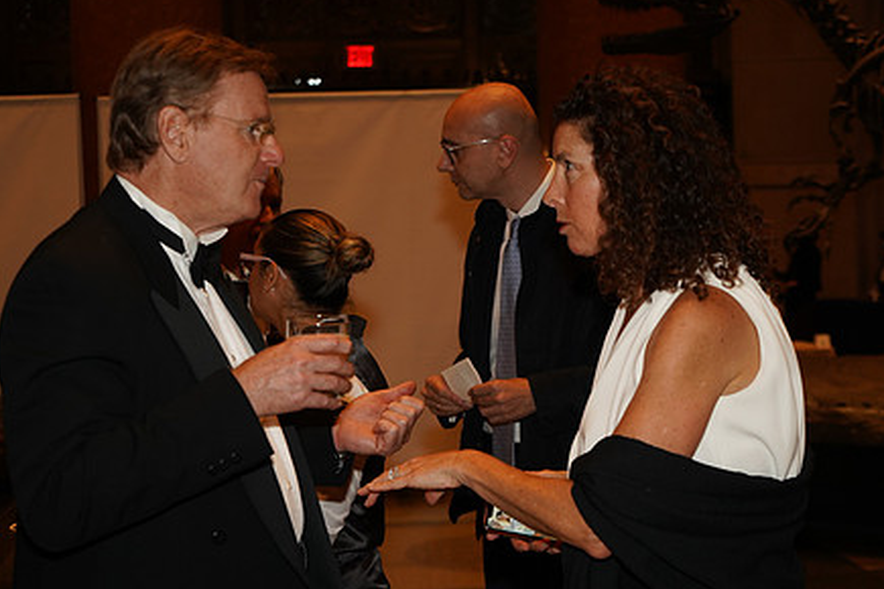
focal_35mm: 68
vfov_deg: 20.0
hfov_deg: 29.6
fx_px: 1670
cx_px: 476
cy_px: 332
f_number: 4
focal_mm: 51
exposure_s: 1/125
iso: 1250
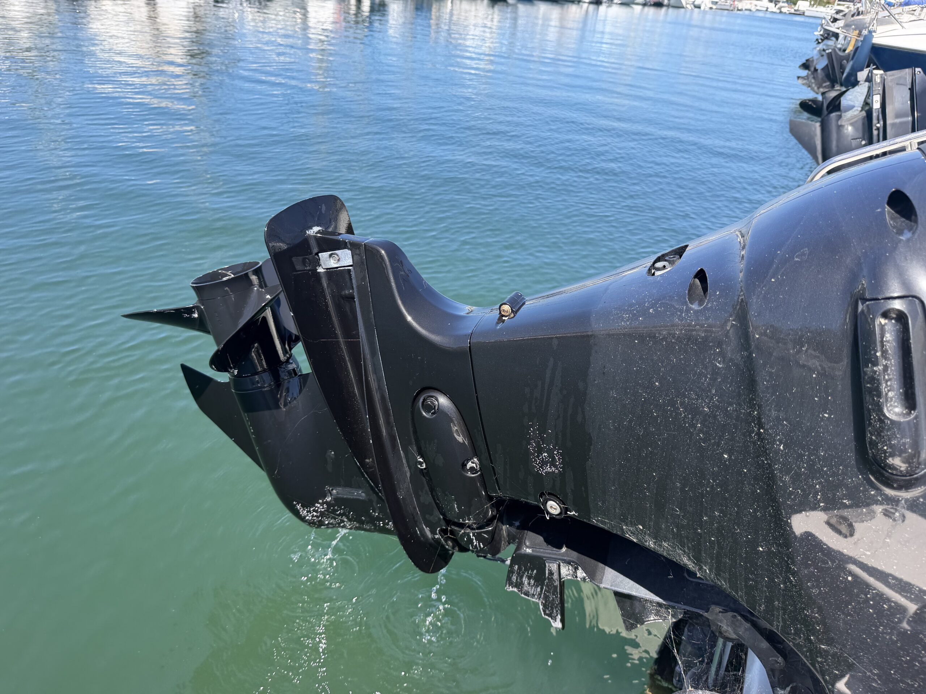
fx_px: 642
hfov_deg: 71.6
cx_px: 463
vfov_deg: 56.8
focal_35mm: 24
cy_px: 347
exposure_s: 1/1122
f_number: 1.78
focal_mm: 6.76
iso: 80
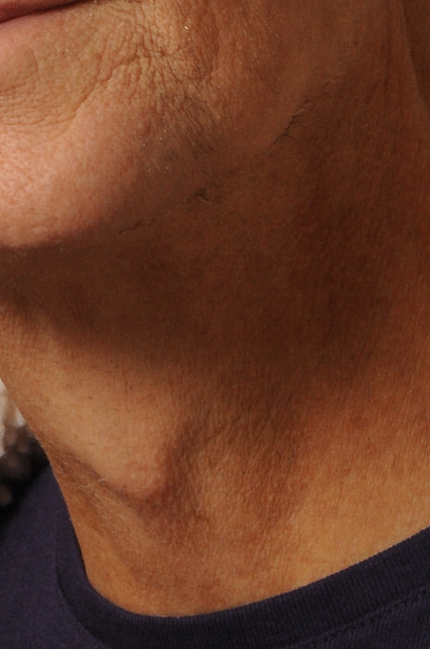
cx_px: 99
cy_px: 37
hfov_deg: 1.2
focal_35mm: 1151
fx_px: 20685
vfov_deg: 1.8
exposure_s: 1/200
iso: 400
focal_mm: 200
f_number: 20
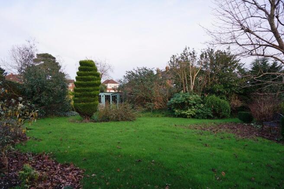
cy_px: 94
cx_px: 142
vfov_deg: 53.0
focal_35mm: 24
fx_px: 189
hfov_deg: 73.8
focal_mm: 16
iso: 100
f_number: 4.5
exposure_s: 1/60
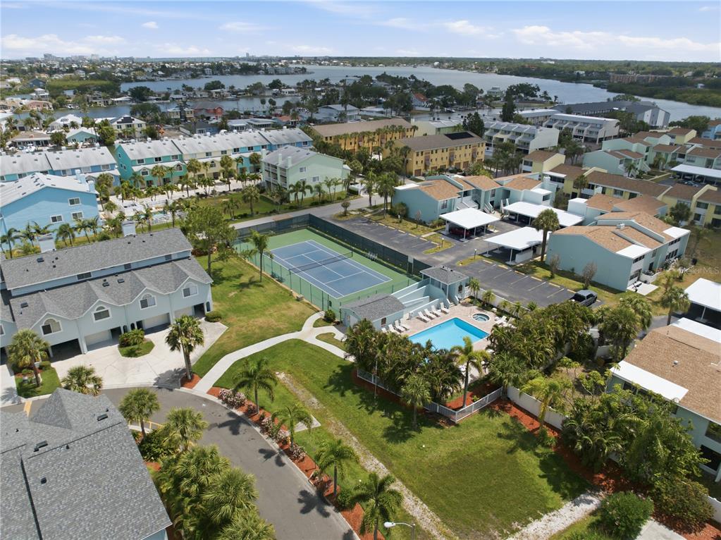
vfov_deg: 56.8
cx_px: 360
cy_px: 270
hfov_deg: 71.6
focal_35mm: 24
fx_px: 500
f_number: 2.8
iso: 130
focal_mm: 12.3
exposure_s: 1/5000
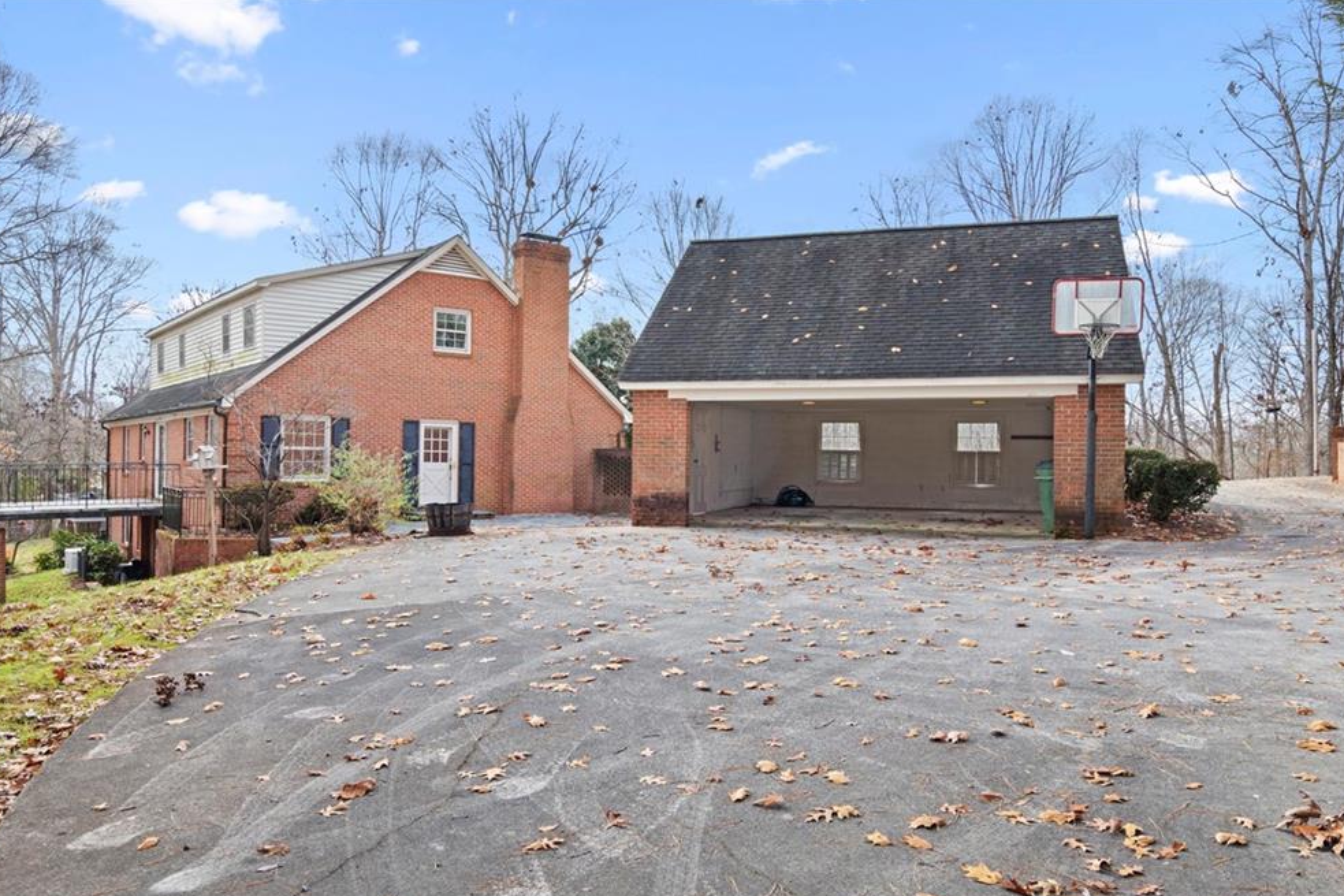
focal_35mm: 25
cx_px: 684
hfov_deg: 71.5
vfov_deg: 51.3
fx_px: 933
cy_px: 461
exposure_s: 1/15
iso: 250
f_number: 8
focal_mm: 16
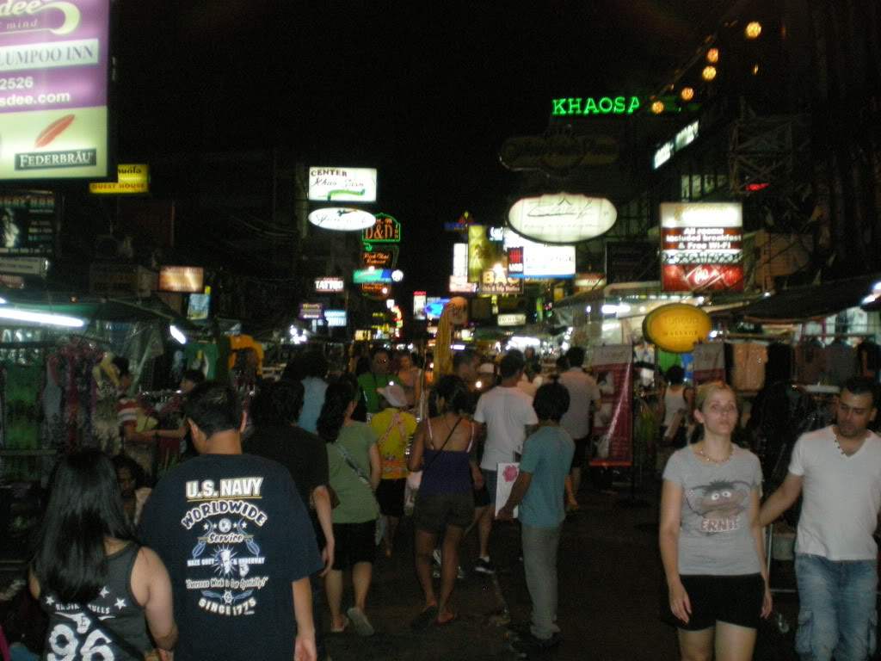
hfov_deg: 49.0
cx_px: 440
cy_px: 330
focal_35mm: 38
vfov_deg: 37.7
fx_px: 967
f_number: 3.1
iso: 436
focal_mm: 6.3
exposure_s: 1/60
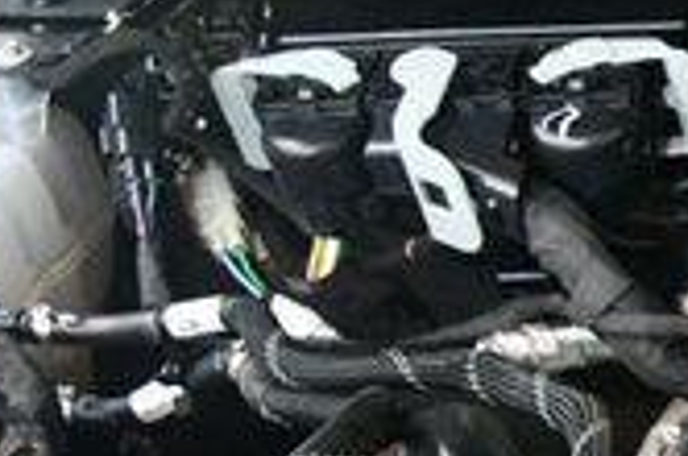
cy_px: 593
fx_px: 2213
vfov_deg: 11.5
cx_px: 1198
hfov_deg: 15.5
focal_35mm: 116
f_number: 3.5
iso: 5600
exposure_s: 1/60
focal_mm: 20
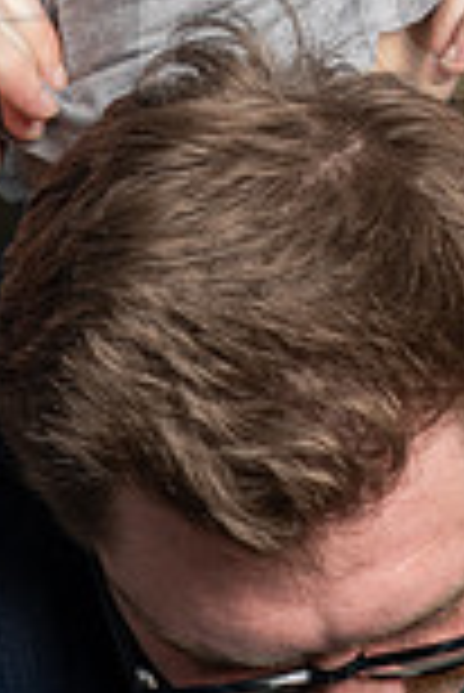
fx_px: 2932
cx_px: 428
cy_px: -108
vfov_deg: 13.2
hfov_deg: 9.0
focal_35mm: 152
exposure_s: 1/160
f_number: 5
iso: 100
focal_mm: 52
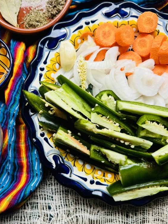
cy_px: 113
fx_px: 213
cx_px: 61
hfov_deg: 42.6
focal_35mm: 33
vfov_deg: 55.3
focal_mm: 6.76
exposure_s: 1/385
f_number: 1.78
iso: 80
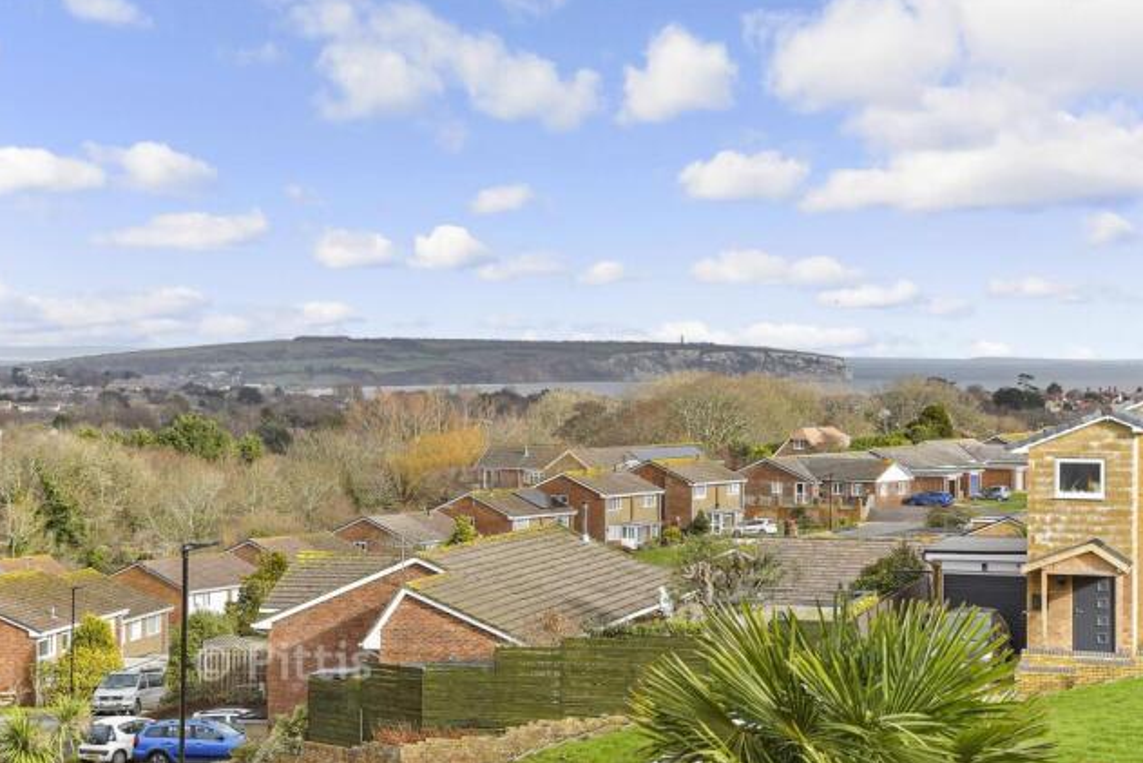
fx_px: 2572
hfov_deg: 25.1
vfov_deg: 16.9
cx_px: 579
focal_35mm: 81
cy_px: 391
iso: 160
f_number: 8
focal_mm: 52
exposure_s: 1/400
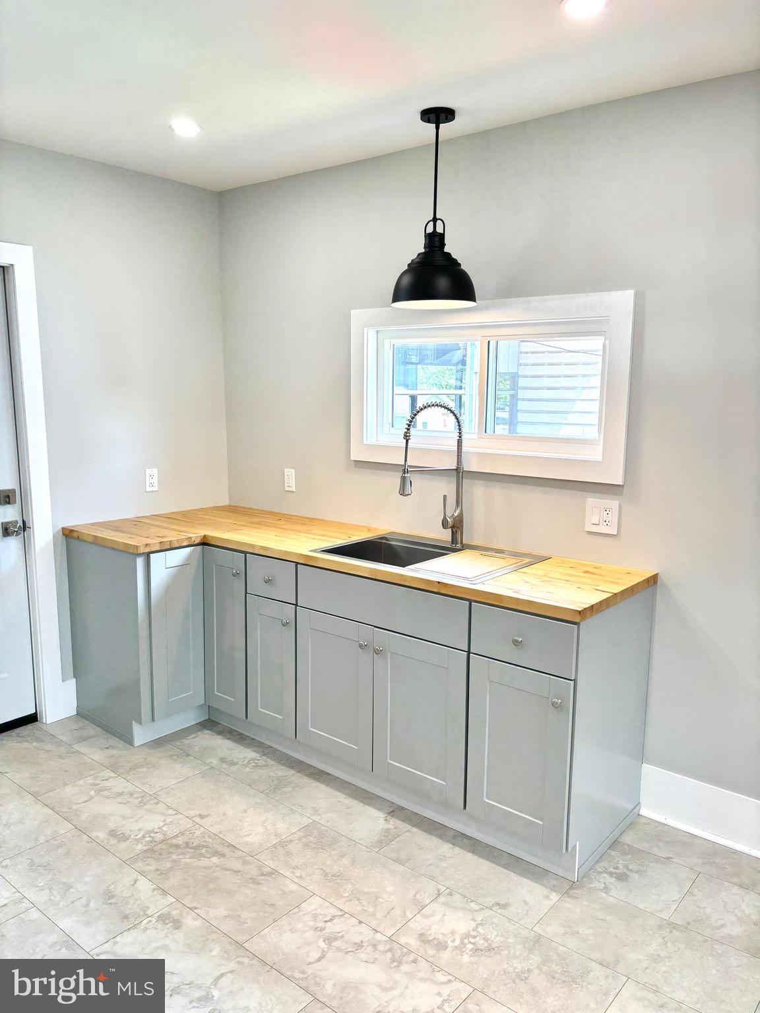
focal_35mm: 26
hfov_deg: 53.1
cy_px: 506
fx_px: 761
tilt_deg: -8.8
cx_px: 380
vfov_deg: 67.3
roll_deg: -0.9
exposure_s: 1/120
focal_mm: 5.96
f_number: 1.6
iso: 80
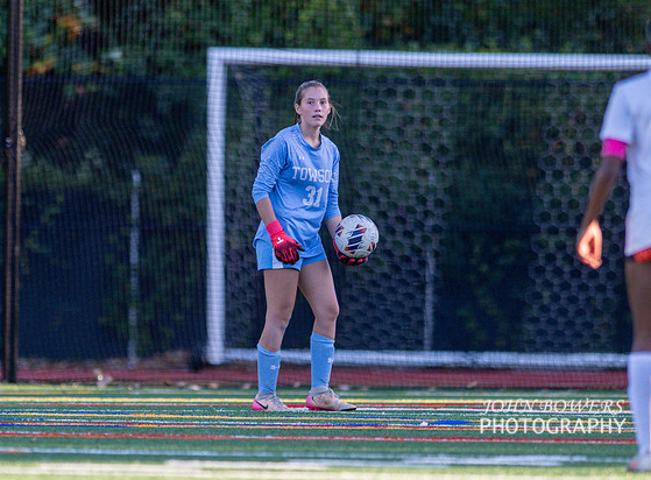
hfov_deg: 2.7
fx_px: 13718
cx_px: 245
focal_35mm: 734
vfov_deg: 2.0
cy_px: 174
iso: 720
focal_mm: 300
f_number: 2.8
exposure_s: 1/1600
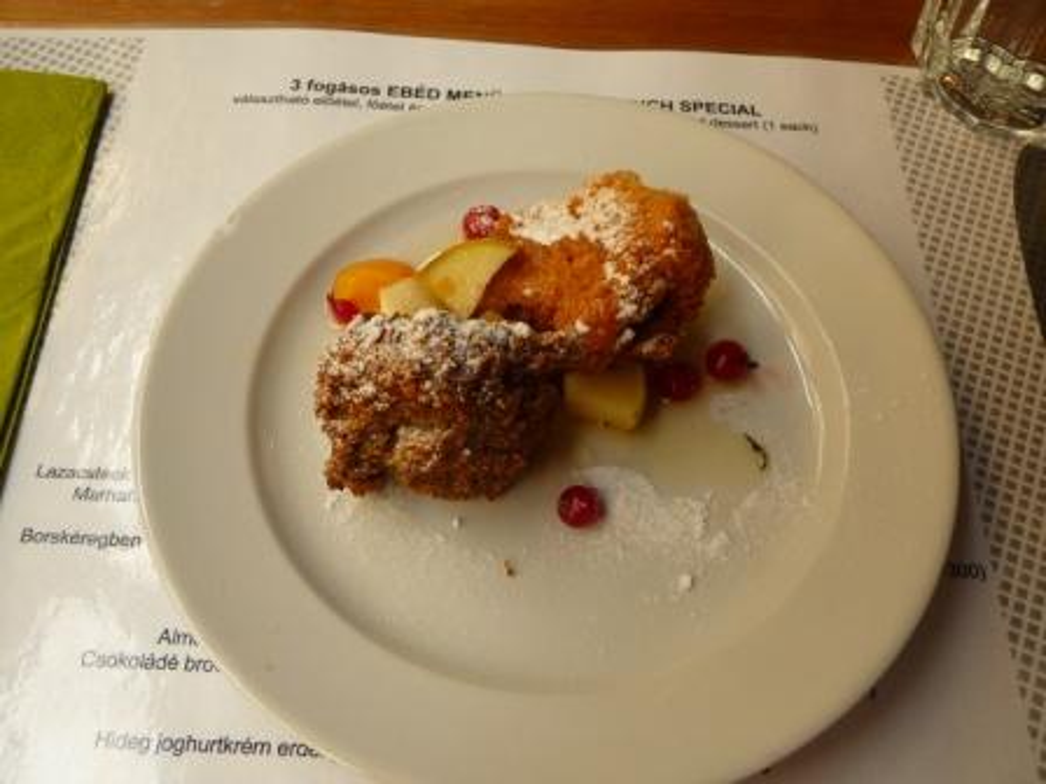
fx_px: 967
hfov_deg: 56.8
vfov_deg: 44.2
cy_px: 392
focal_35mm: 32
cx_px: 523
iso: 100
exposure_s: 1/50
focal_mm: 4.7
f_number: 3.3
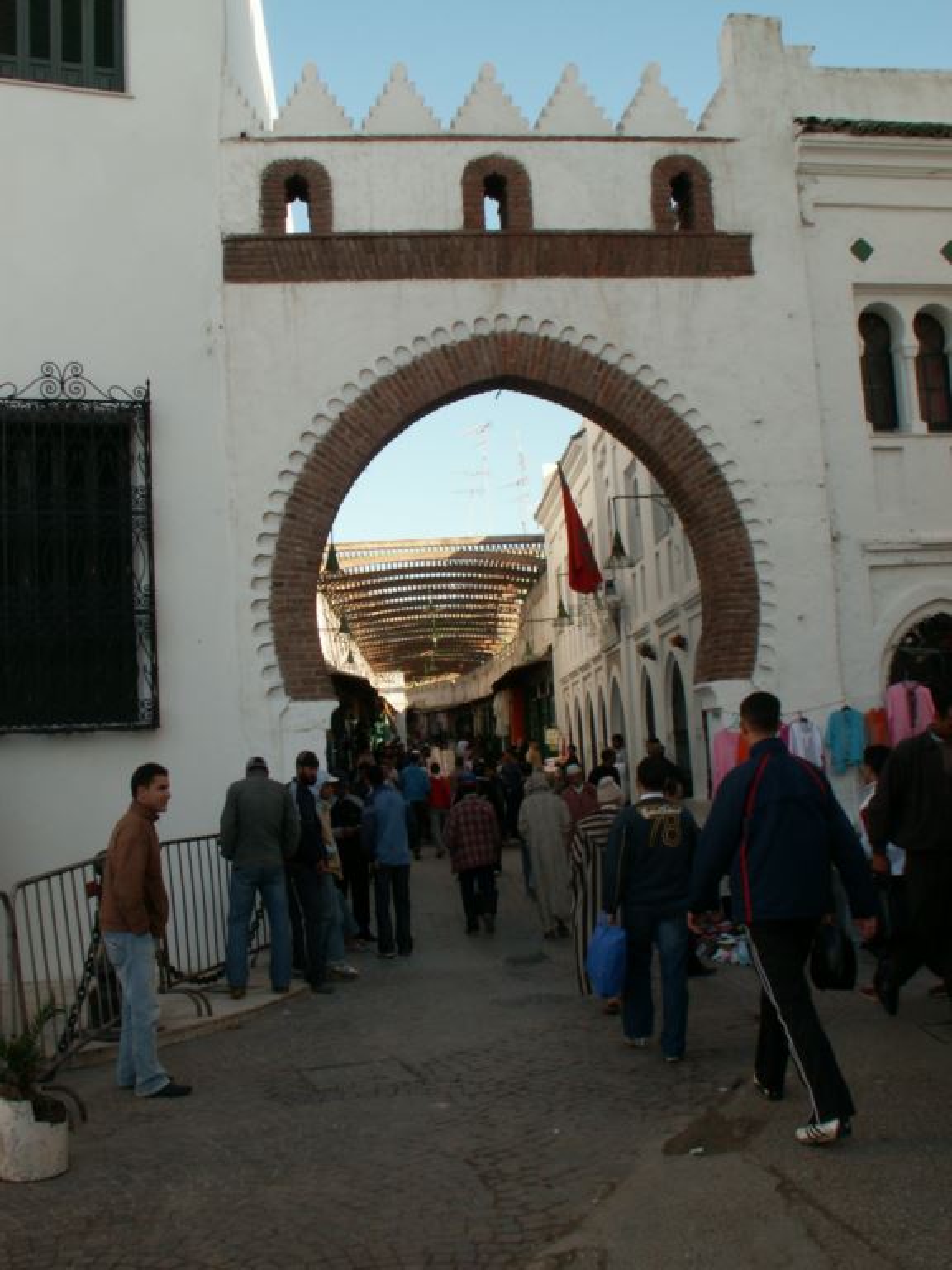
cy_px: 635
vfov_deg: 52.6
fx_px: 1283
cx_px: 476
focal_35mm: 35
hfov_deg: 40.7
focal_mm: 5.86
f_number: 8
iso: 50
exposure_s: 1/60
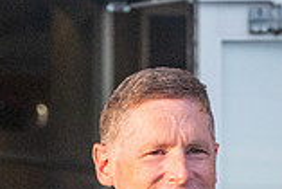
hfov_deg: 7.4
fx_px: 2187
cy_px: 286
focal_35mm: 279
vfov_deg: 4.9
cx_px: 187
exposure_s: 1/5000
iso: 2500
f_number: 4
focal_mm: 64
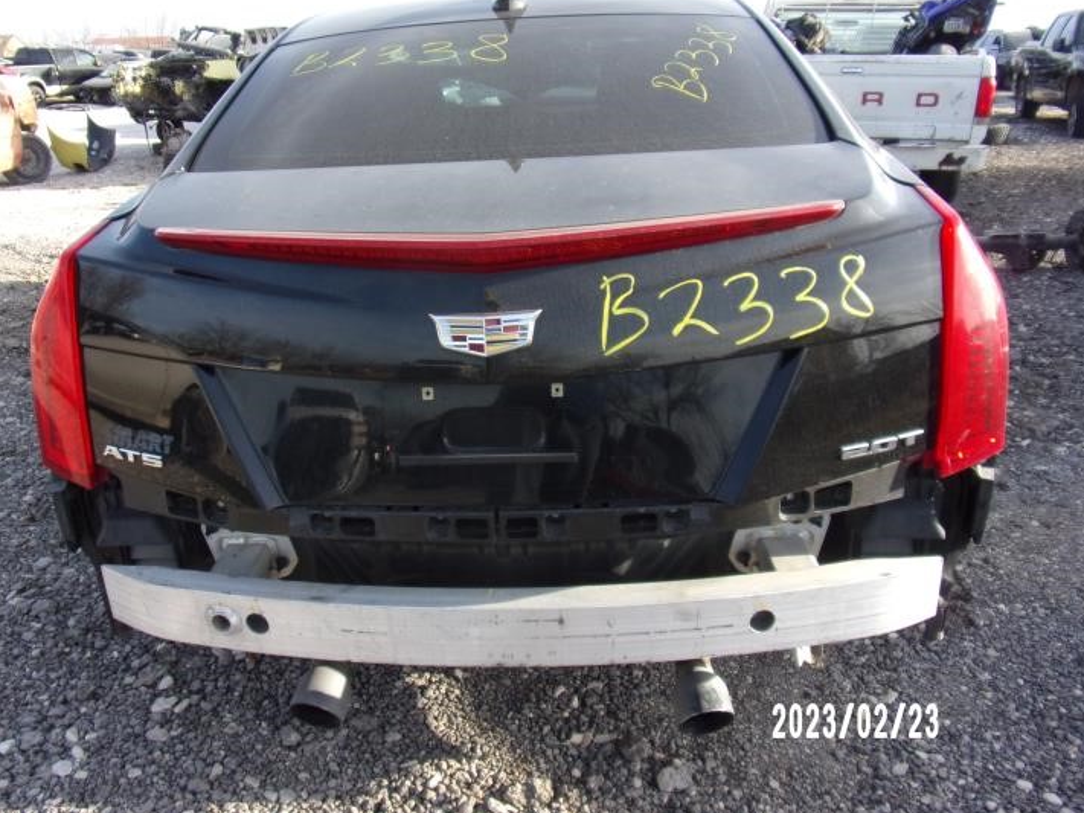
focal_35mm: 27
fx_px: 845
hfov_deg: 65.3
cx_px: 509
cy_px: 365
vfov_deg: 51.3
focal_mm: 4.3
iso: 80
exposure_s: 1/300
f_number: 3.3
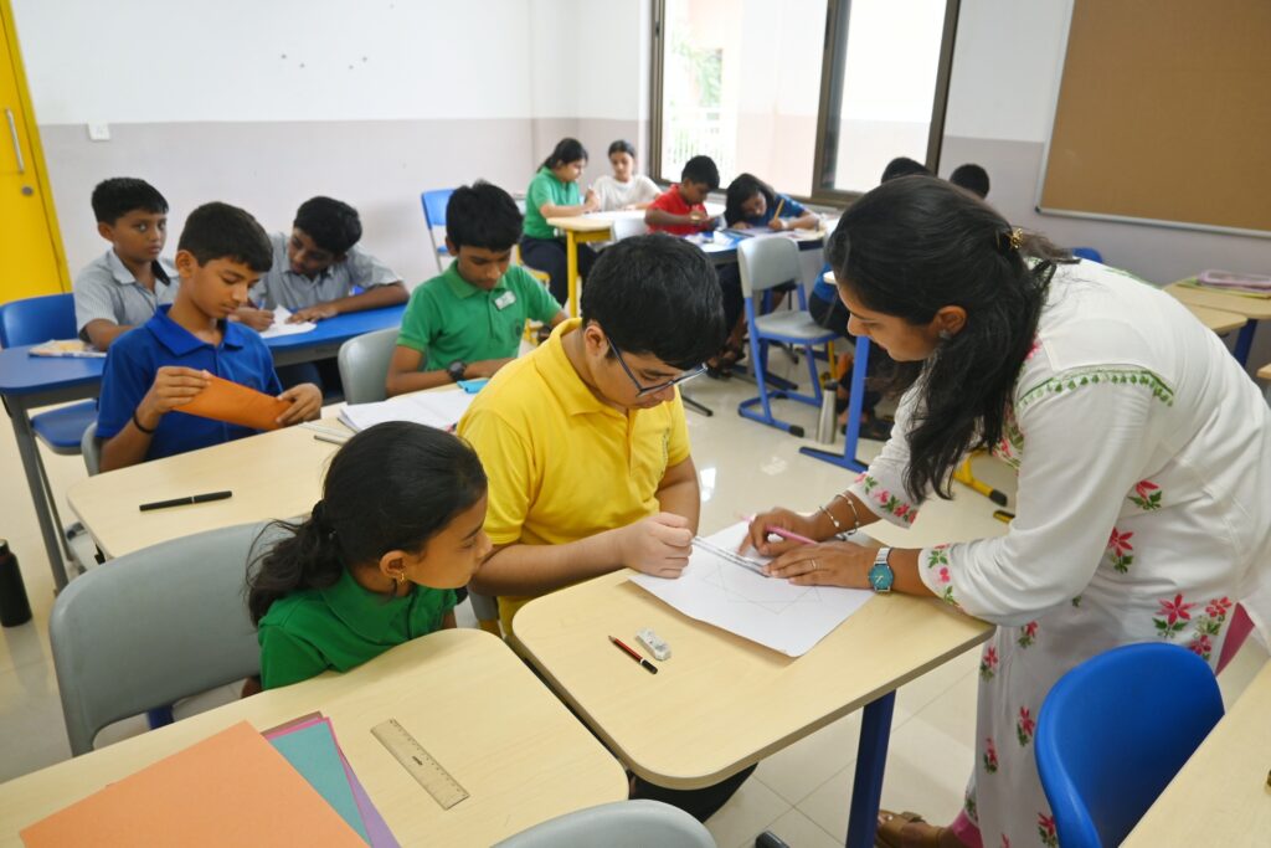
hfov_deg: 73.7
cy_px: 424
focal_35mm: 24
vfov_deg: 53.1
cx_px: 636
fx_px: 847
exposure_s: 1/25
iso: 125
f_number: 3.5
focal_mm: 16
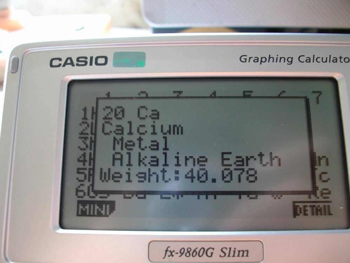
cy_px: 135
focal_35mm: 33
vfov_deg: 42.9
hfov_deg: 55.3
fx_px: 334
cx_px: 174
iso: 200
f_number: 2.9
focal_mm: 5.7
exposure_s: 1/22.1
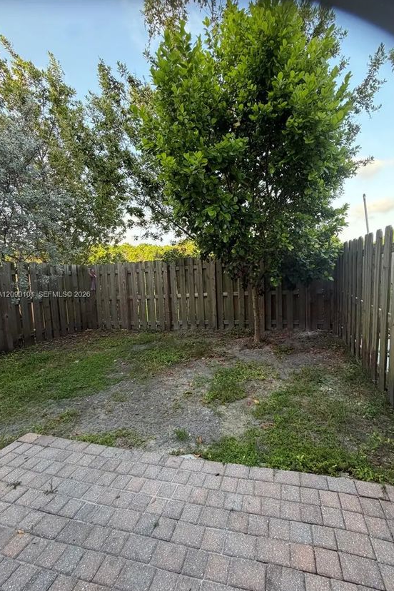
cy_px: 295
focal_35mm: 15
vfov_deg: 100.4
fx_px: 246
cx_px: 225
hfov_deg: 76.9
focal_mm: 2.22
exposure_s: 1/121
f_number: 2.2
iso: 160
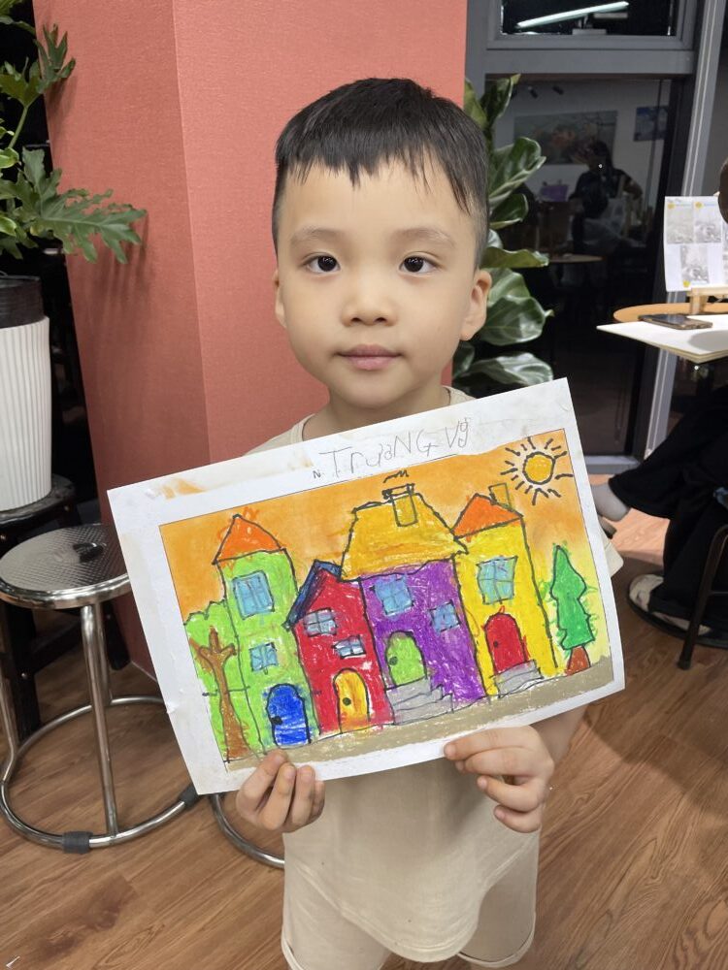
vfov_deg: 67.3
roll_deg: +1.7
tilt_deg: -19.5
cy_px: 485
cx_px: 364
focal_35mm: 26
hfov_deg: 53.1
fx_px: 729
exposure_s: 1/100
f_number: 1.6
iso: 125
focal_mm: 4.2
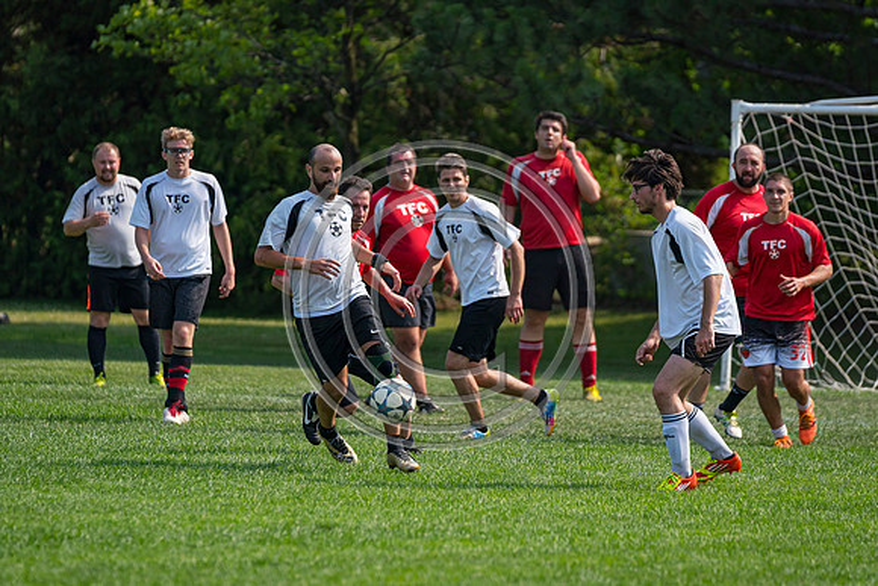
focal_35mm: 300
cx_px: 439
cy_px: 293
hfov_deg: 6.9
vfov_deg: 4.6
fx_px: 7318
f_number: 3.2
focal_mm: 200
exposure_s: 1/3200
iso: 400
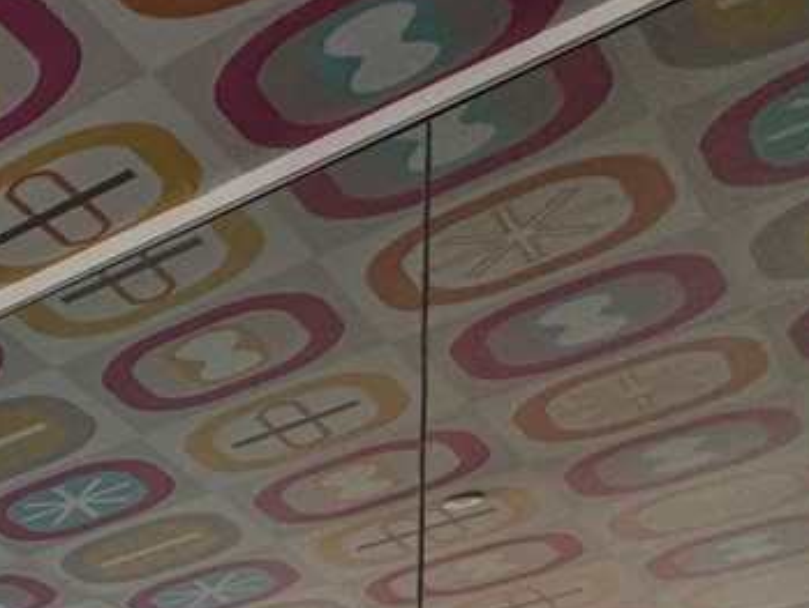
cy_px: 1248
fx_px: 1497
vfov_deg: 16.7
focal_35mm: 64
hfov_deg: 19.1
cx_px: -786
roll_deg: +0.9
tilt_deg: -1.7
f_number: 2.2
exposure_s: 1/218
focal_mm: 2.22
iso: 40
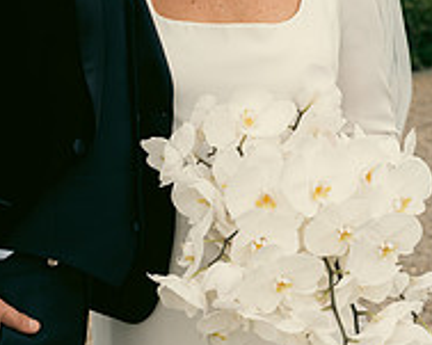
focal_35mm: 127
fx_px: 1623
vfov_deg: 12.0
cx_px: 117
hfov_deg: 15.1
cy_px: -3
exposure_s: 1/640
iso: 125
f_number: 3.5
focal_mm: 44
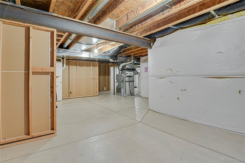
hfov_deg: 93.3
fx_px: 116
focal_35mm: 17
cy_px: 82
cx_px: 122
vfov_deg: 70.4
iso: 250
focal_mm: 17
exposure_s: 13
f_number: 8
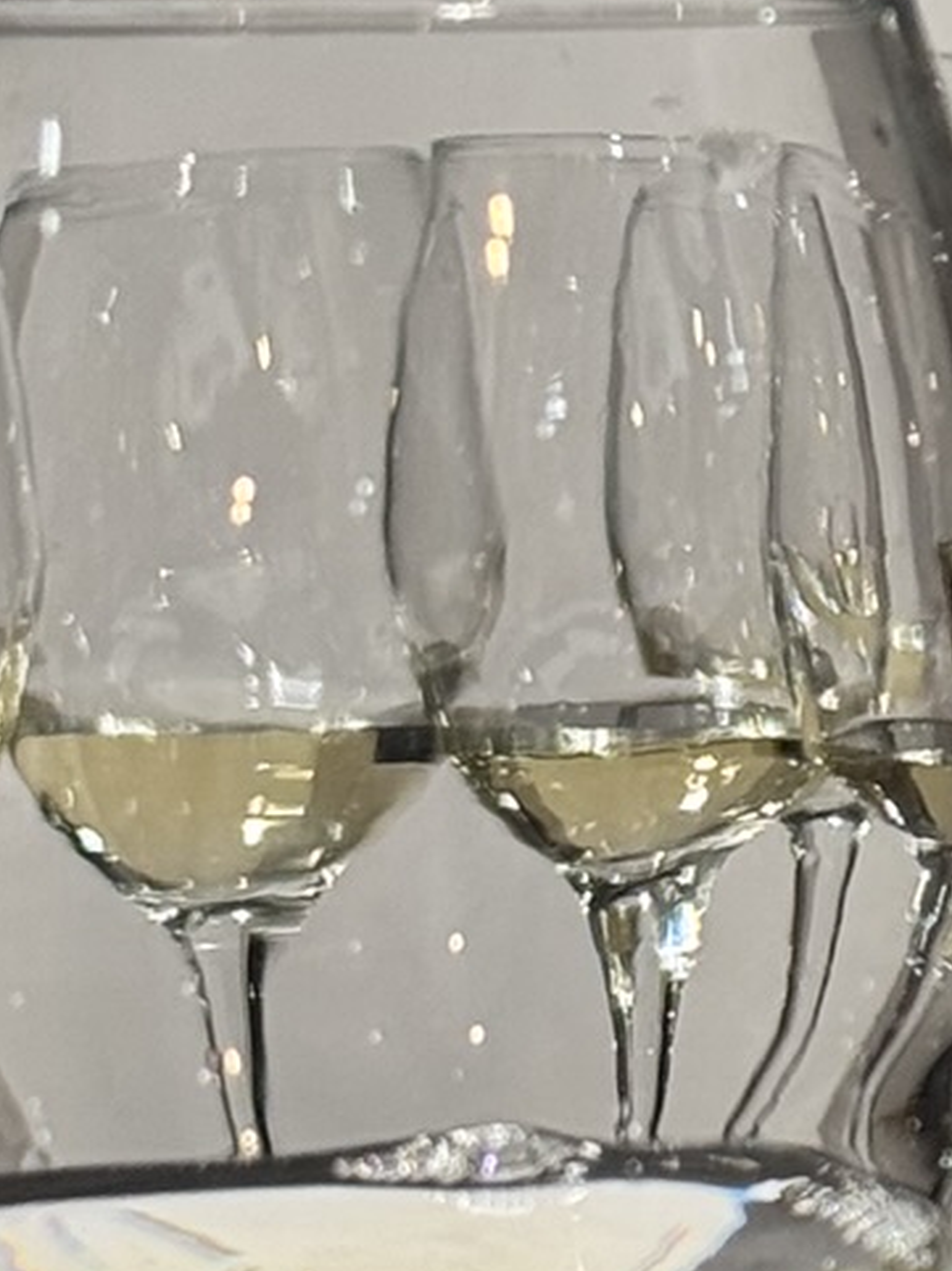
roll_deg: -0.3
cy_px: 1224
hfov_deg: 7.2
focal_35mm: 204
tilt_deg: -8.9
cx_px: 1334
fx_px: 7487
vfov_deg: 9.6
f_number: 1.78
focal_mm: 6.76
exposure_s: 1/100
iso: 50
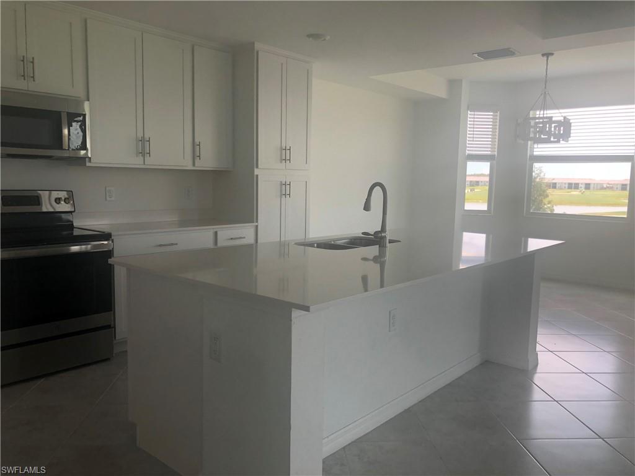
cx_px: 318
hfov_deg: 63.4
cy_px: 238
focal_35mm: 28
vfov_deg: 49.7
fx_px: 514
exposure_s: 1/120
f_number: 1.8
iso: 40
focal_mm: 3.99
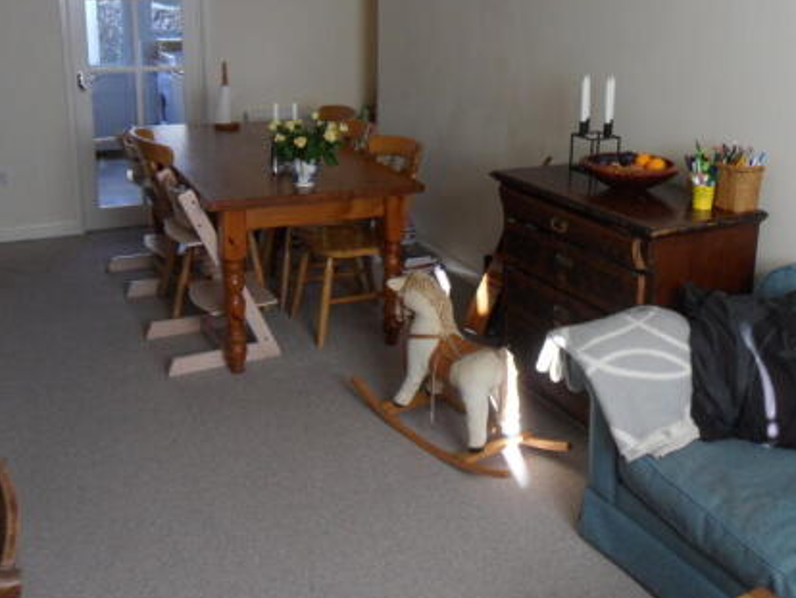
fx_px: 874
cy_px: 201
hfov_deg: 48.3
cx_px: 514
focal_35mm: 38
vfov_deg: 37.4
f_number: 3.5
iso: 120
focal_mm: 4.9
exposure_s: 1/45
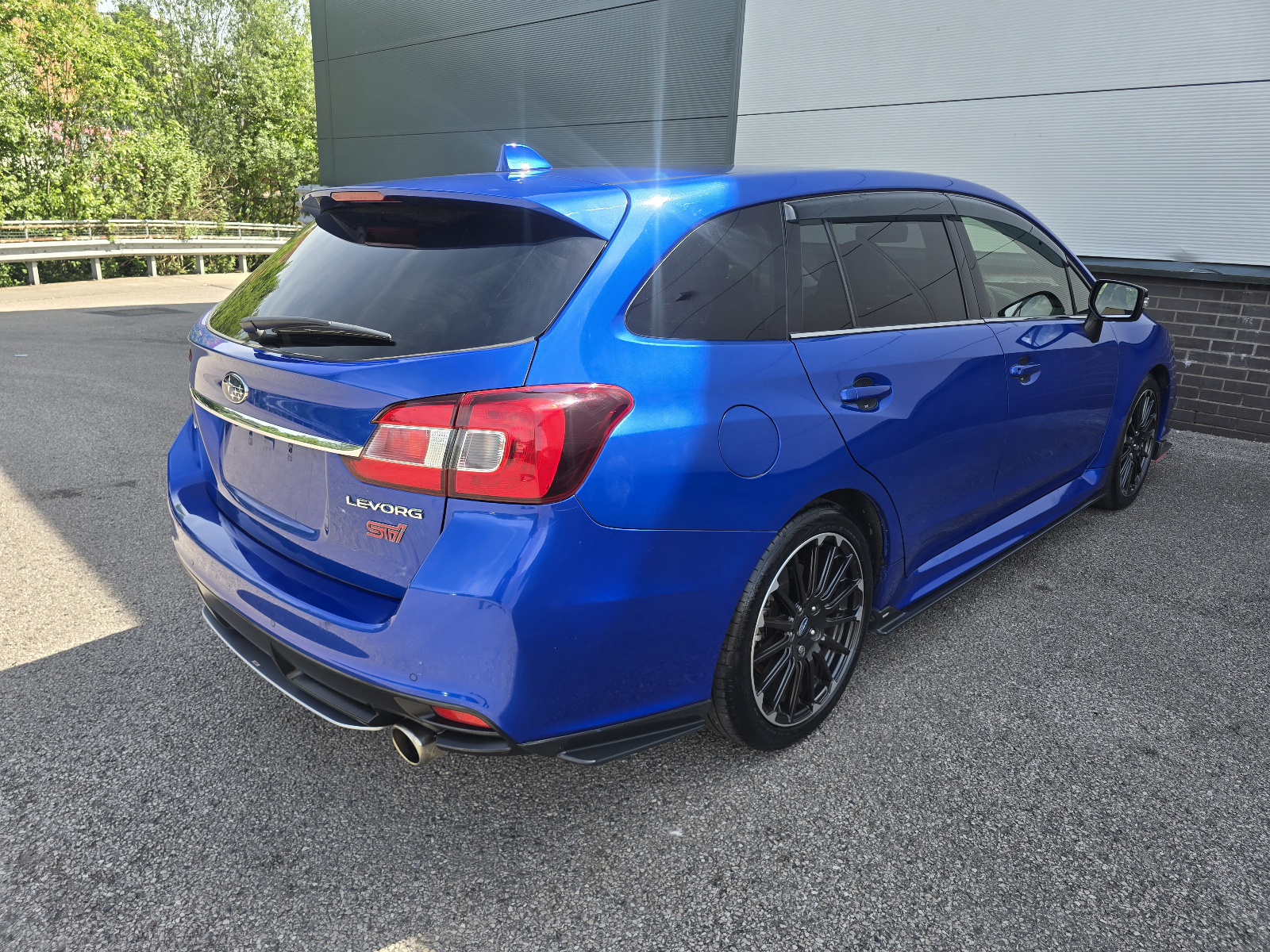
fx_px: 844
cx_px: 635
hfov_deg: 73.9
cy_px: 476
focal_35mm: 23
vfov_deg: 58.9
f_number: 1.7
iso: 12
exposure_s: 1/233
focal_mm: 6.3
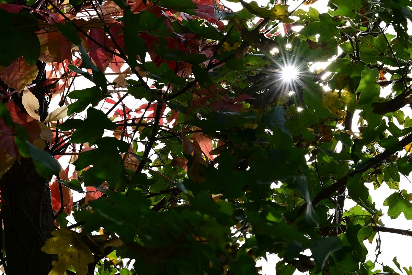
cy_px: 138
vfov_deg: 10.2
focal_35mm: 135
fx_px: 1545
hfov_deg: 15.2
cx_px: 206
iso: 360
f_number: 16
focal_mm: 135
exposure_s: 1/160
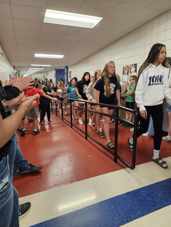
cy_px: 114
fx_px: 151
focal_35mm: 23
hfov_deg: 58.9
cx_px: 86
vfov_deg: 73.9
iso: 500
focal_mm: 5.4
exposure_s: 1/170
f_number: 1.8
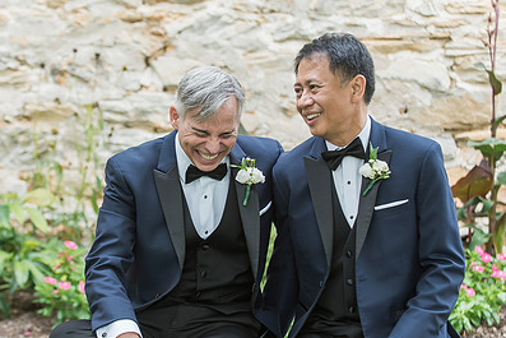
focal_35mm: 142
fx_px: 1997
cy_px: 155
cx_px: 173
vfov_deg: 9.7
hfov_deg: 14.4
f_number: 3.5
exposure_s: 1/500
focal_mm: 86
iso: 400
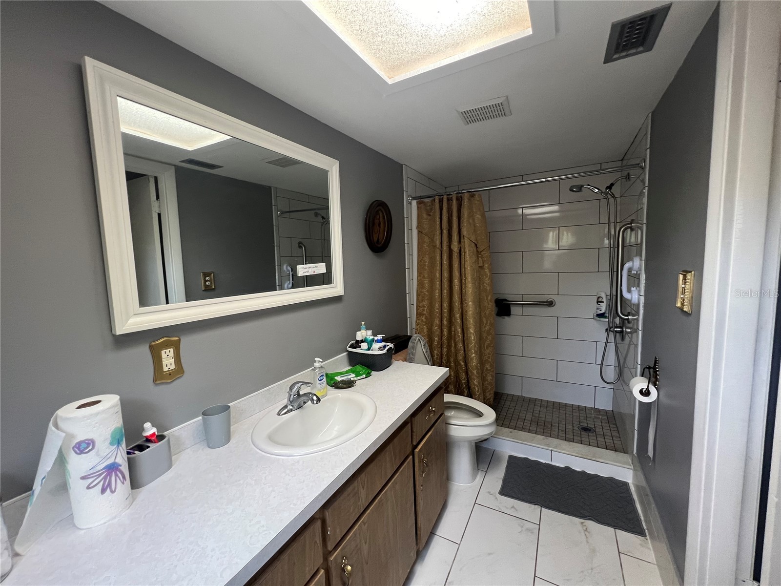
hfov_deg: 106.2
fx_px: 293
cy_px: 293
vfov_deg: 89.9
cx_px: 390
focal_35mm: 13
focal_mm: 1.57
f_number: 1.8
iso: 160
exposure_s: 1/60
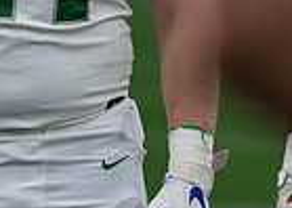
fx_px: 4905
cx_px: 36
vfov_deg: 2.4
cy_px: -208
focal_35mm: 592
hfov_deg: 3.4
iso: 400
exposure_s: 1/640
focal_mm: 135
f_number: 2
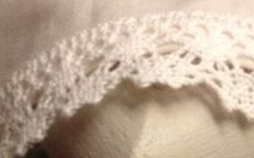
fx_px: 774
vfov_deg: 10.7
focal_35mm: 112
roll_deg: -1.2
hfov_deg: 18.2
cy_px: -148
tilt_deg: -14.7
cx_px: 253
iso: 160
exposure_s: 1/20
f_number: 2.4
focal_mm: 4.28
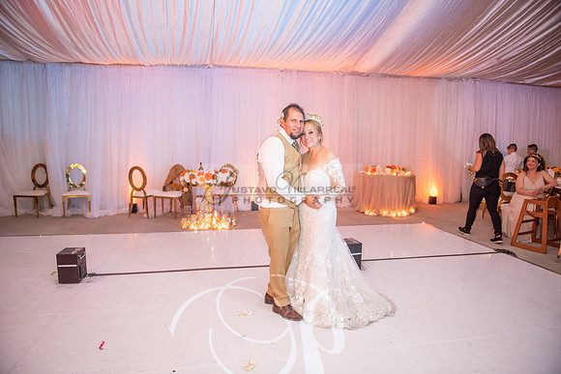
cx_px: 280
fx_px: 374
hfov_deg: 73.7
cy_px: 187
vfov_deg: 53.2
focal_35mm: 24
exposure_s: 1/160
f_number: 2.8
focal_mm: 24
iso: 1000
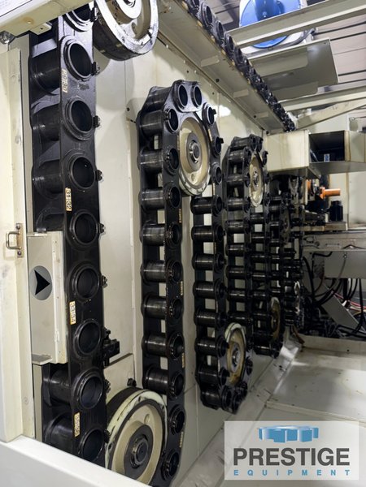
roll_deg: +1.5
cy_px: 244
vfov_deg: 71.6
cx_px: 183
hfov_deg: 56.8
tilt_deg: -1.7
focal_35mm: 24
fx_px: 338
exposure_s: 1/5
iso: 80
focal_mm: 6.86
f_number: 1.78
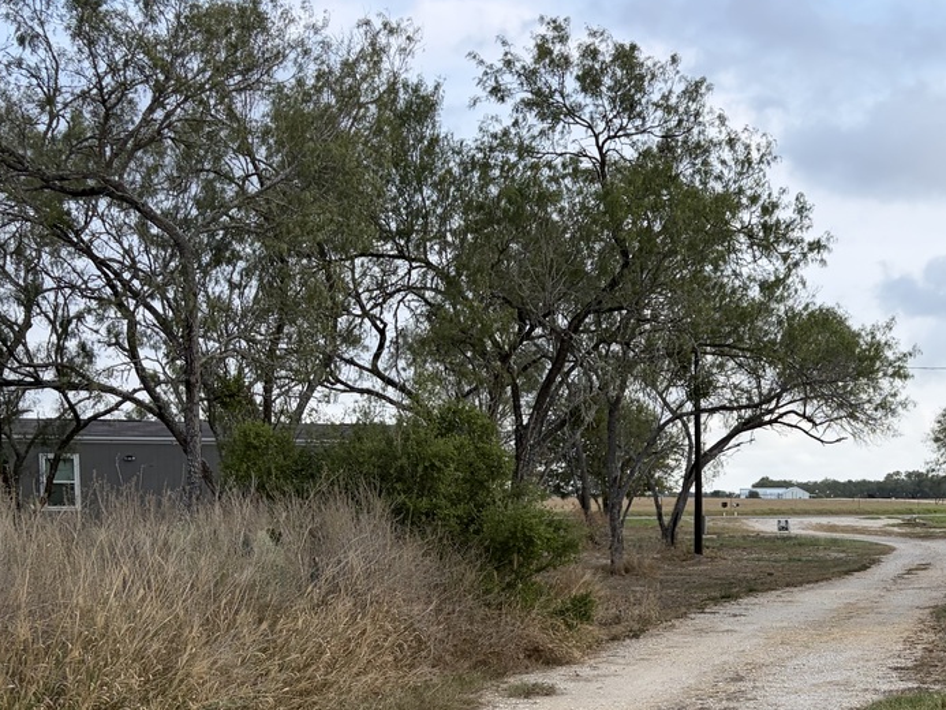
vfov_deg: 26.4
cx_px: 814
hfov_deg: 34.0
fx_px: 1476
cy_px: 587
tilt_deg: -3.0
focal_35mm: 54
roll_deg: +0.9
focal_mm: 5.96
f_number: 1.6
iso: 50
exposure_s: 1/1751
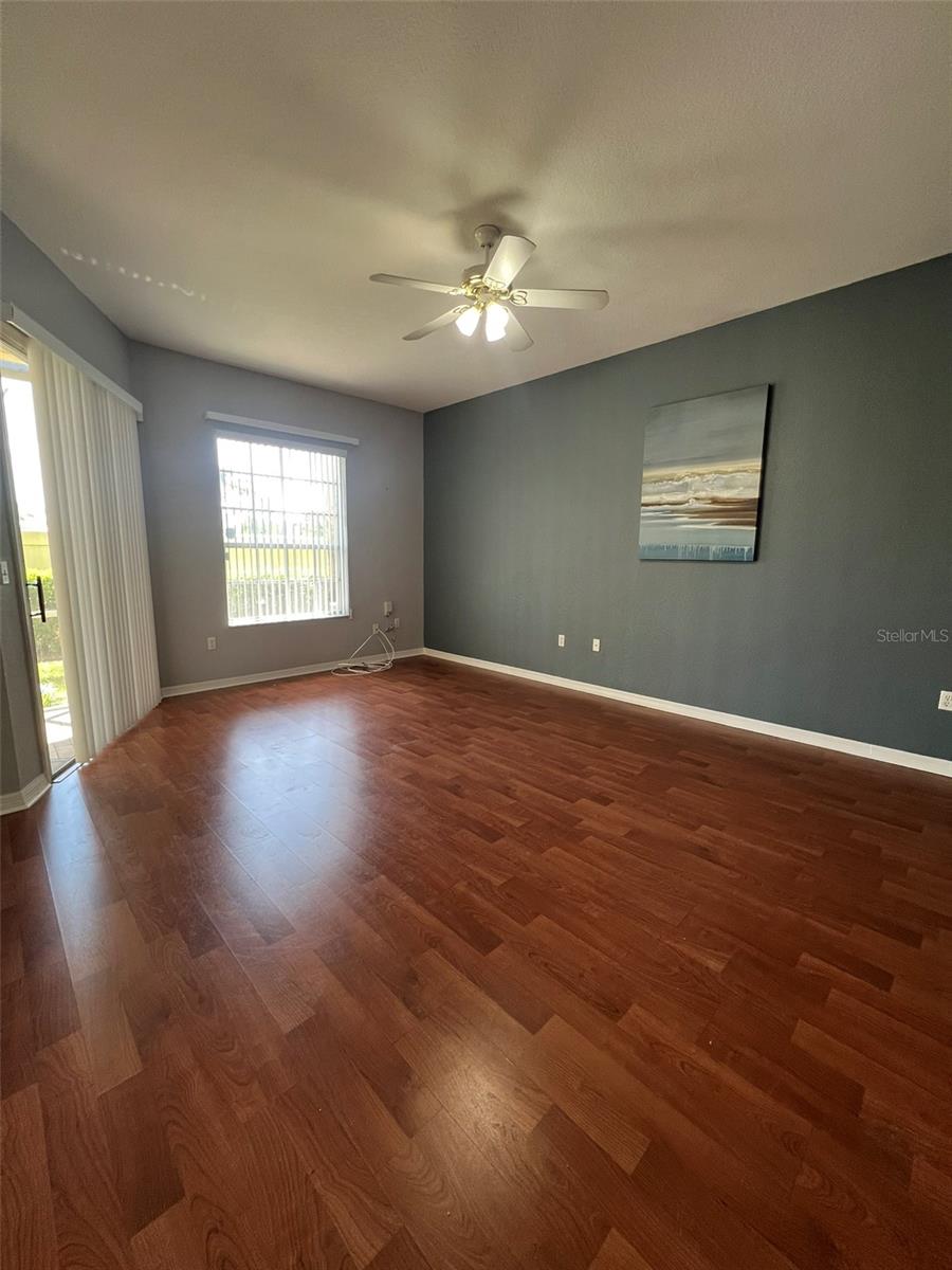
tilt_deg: -7.4
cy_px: 635
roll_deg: +0.0
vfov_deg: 106.2
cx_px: 476
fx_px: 477
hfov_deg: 89.9
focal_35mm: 13
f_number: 1.8
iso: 160
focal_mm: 1.57
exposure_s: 1/120
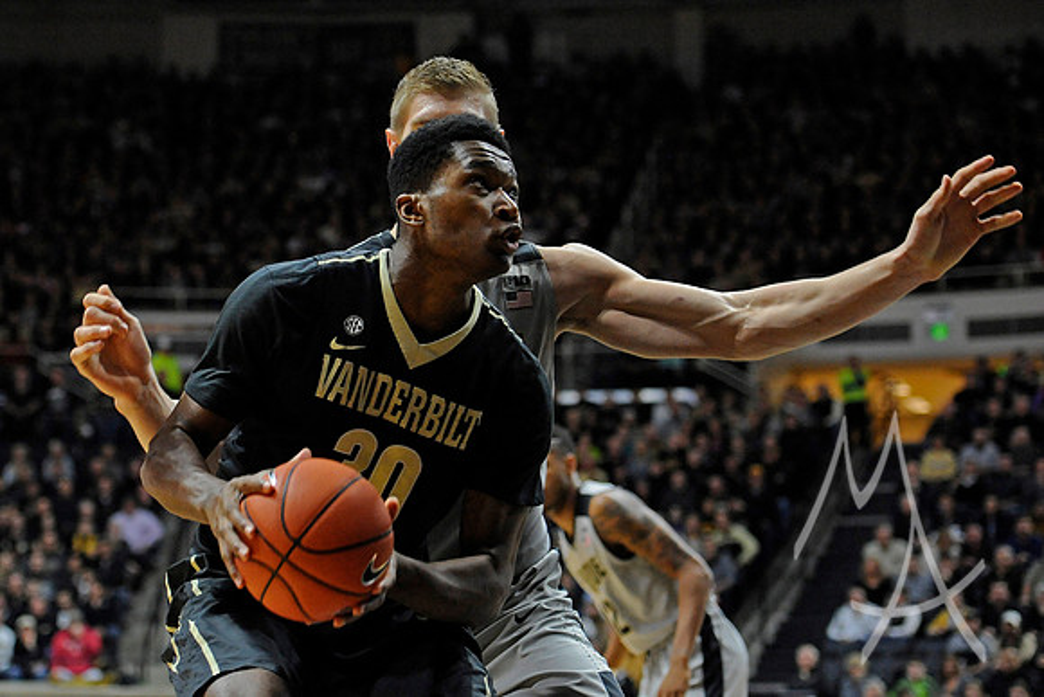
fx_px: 2378
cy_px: 348
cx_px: 522
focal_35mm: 82
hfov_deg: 24.8
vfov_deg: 16.7
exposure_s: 1/1000
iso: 4000
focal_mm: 82
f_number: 3.5
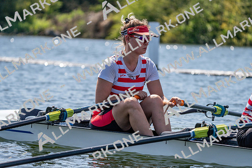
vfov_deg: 6.0
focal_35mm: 230
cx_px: 126
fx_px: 1610
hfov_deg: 8.9
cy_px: 84
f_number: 5.6
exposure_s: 1/2000
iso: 320
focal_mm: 230
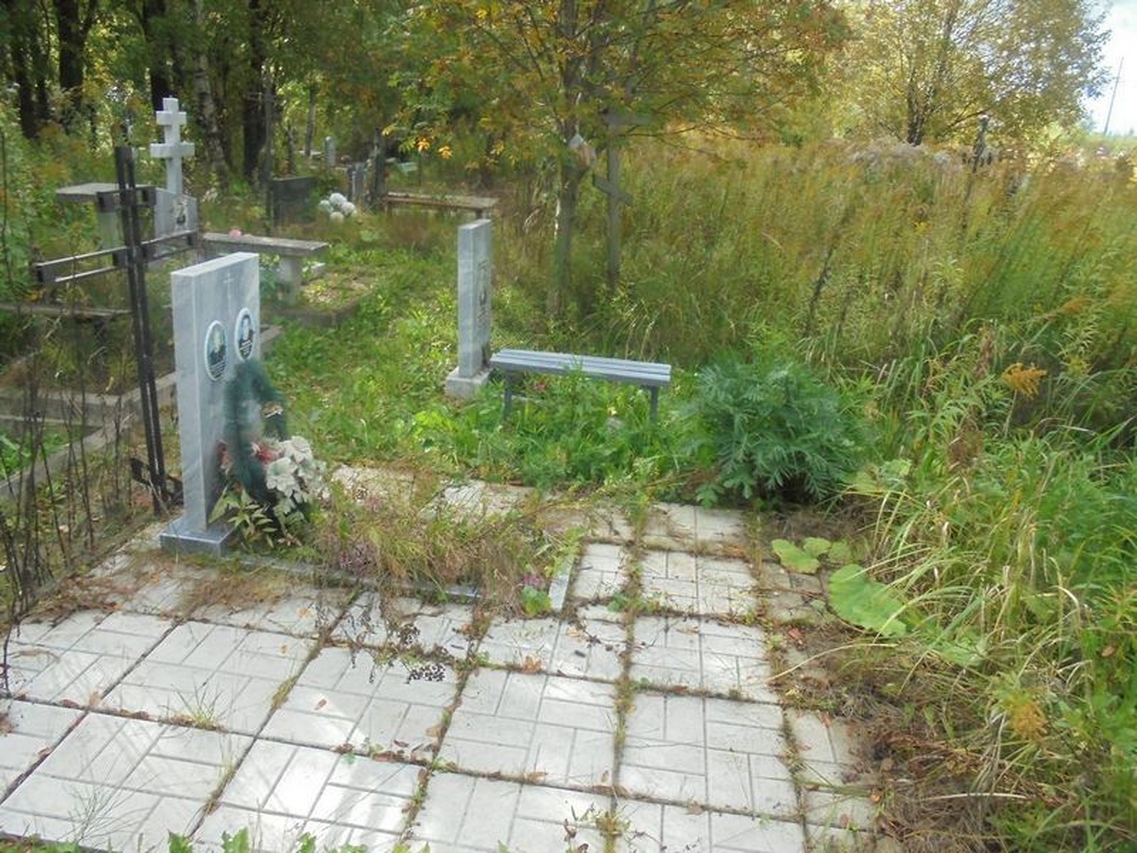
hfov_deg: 67.3
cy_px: 426
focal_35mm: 26
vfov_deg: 53.1
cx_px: 568
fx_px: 854
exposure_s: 1/250
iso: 160
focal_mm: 4.6
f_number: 3.5
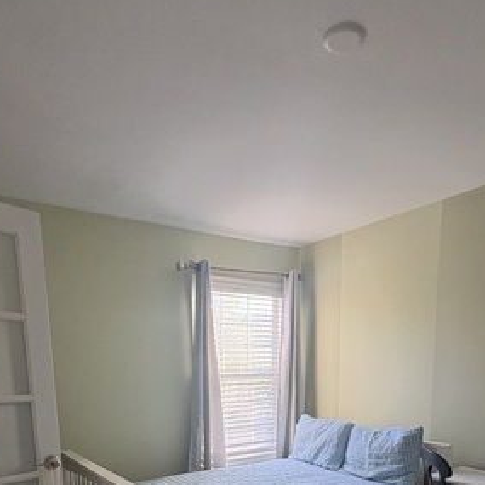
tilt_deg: -8.9
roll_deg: -0.1
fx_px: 460
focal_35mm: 29
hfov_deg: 55.5
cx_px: 264
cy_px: 440
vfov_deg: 49.3
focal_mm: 2.22
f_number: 2.2
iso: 160
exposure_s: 1/99
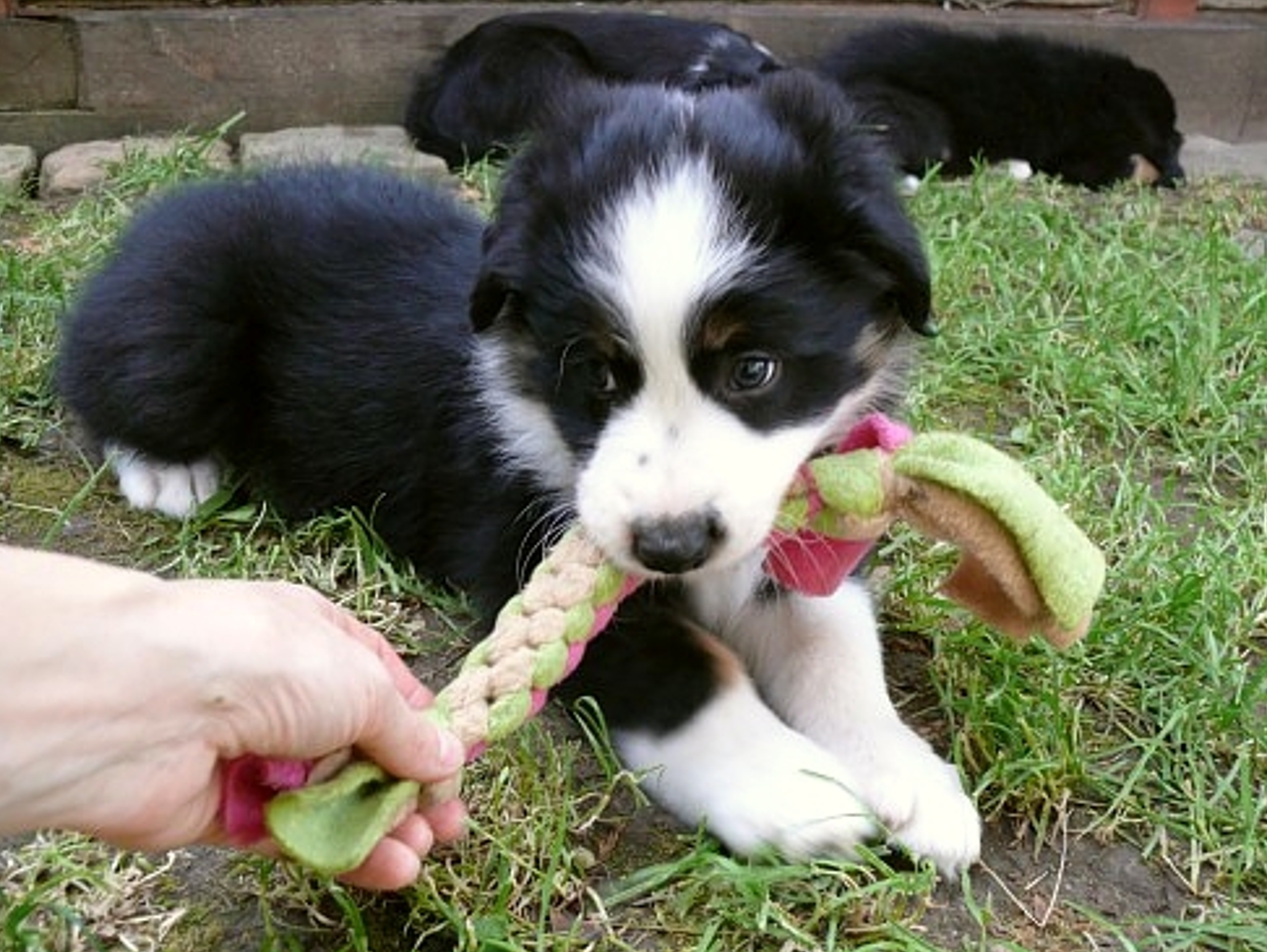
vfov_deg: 39.7
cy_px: 479
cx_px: 631
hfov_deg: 51.3
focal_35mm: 36
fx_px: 1318
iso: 320
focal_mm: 7.4
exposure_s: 1/125
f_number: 2.8
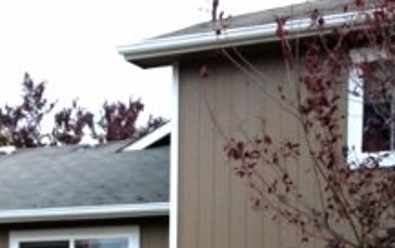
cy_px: 368
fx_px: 1110
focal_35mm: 103
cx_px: 235
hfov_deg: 20.2
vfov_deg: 12.2
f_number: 2.4
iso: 50
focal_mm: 4.12
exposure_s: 1/24
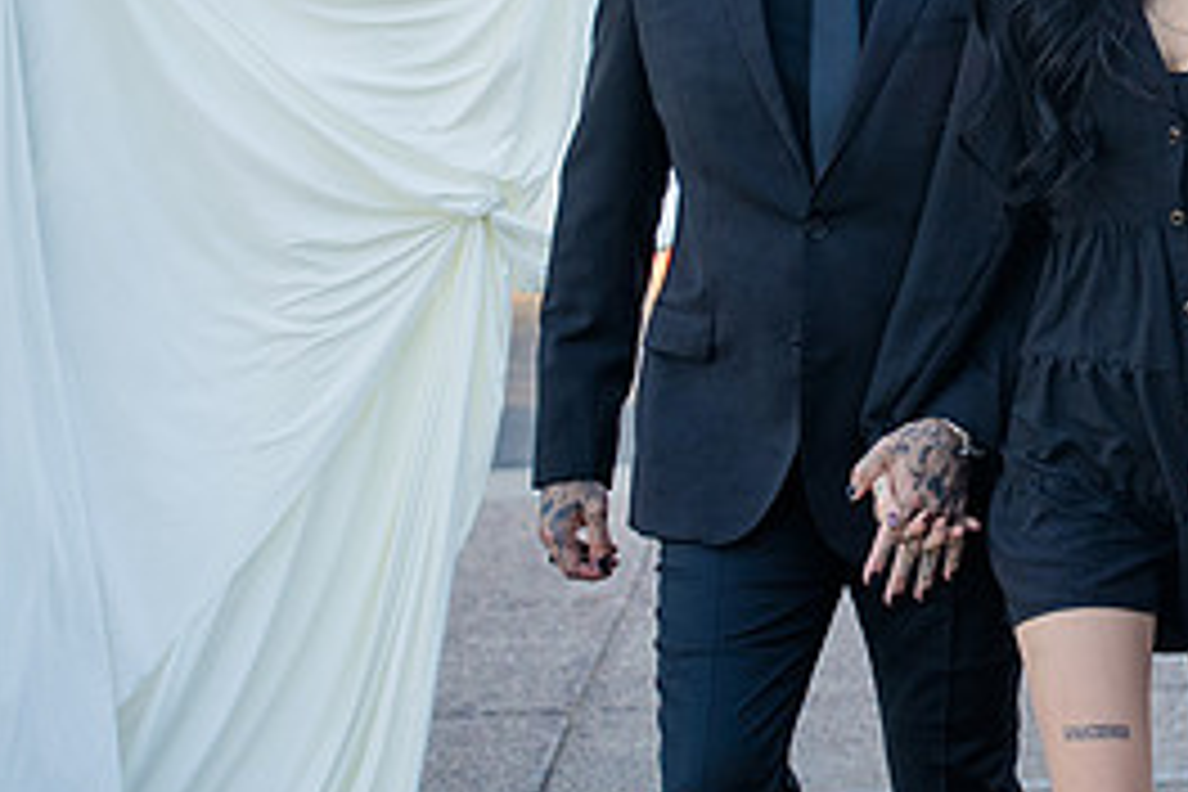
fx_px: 5940
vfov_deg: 7.6
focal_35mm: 180
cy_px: 101
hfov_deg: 11.3
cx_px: 1215
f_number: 4
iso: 320
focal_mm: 82
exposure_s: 1/250
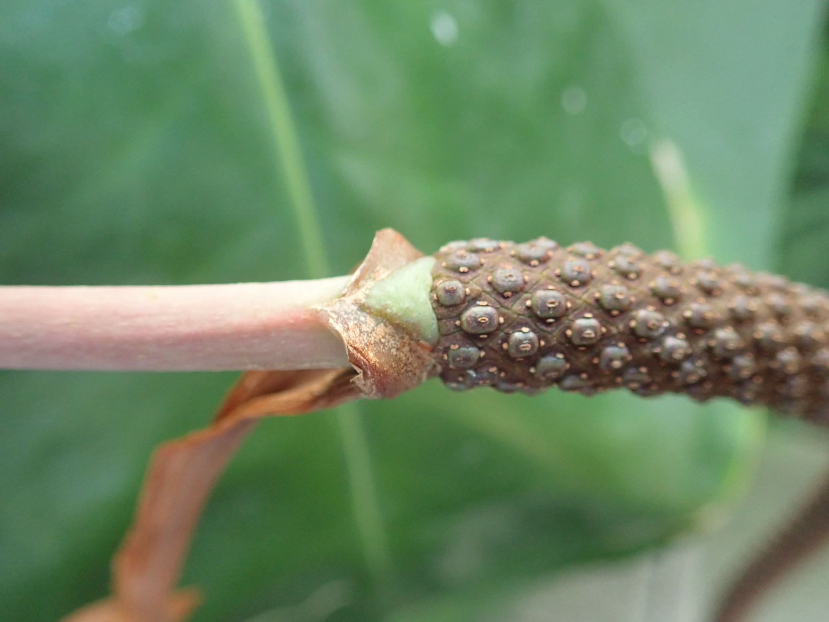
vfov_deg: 46.8
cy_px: 311
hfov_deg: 60.0
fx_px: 718
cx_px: 414
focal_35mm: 30
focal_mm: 5.5
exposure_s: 1/125
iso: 640
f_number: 2.3
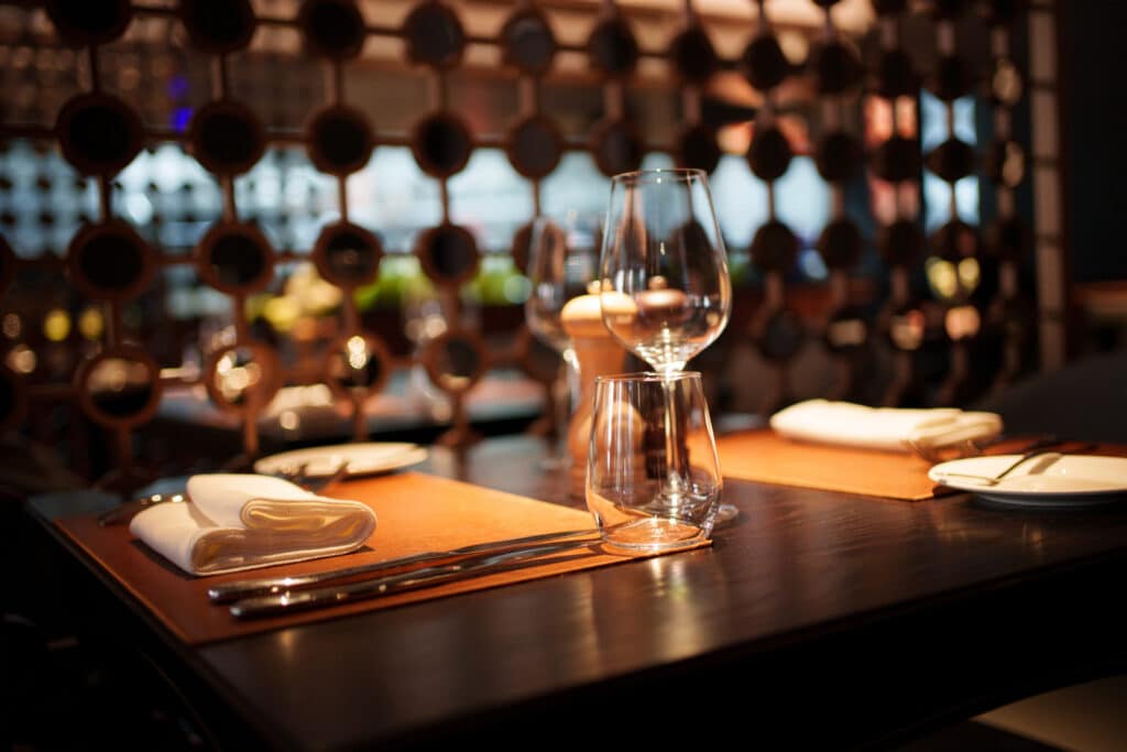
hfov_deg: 54.4
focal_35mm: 35
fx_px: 1096
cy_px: 376
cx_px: 564
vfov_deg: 37.9
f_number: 1.8
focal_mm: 35
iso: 800
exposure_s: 1/160
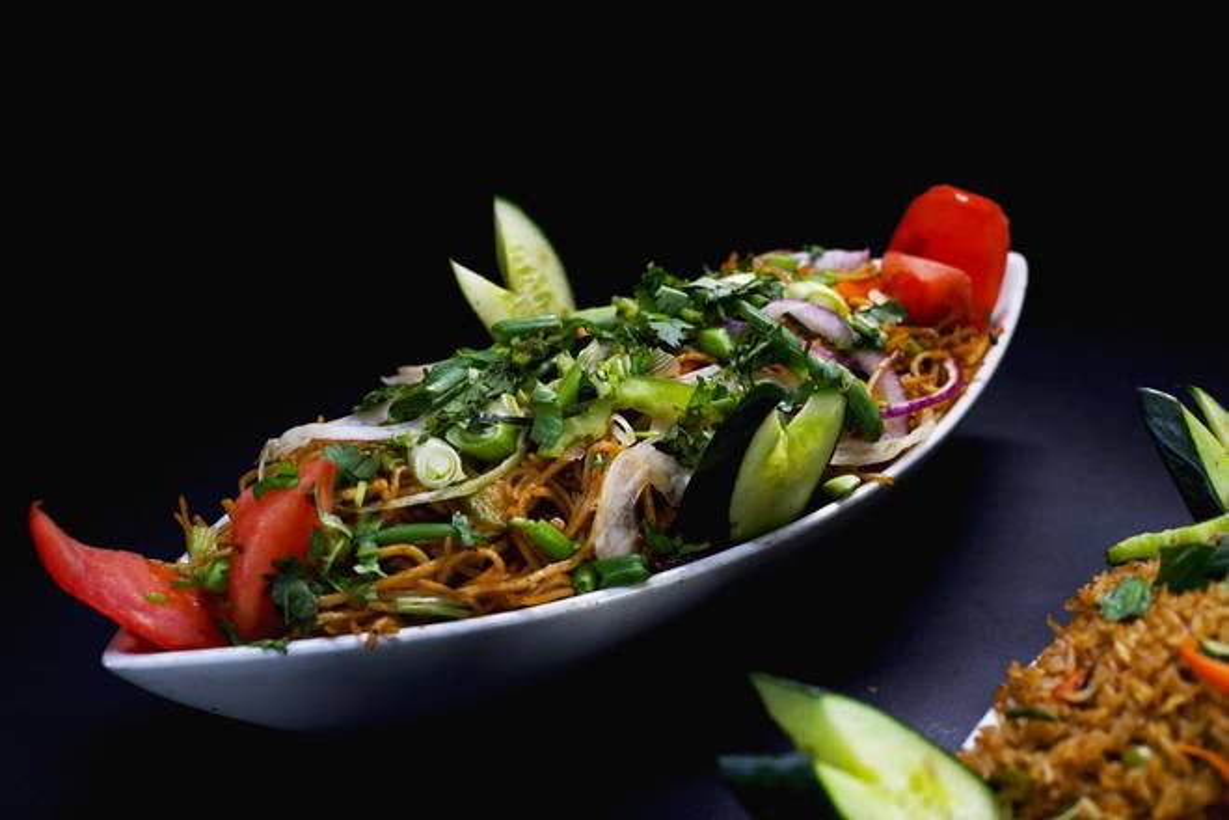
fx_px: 1707
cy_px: 410
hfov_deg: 39.6
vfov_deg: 27.0
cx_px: 614
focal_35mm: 50
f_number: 5.6
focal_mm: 50
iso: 1600
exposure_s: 1/500
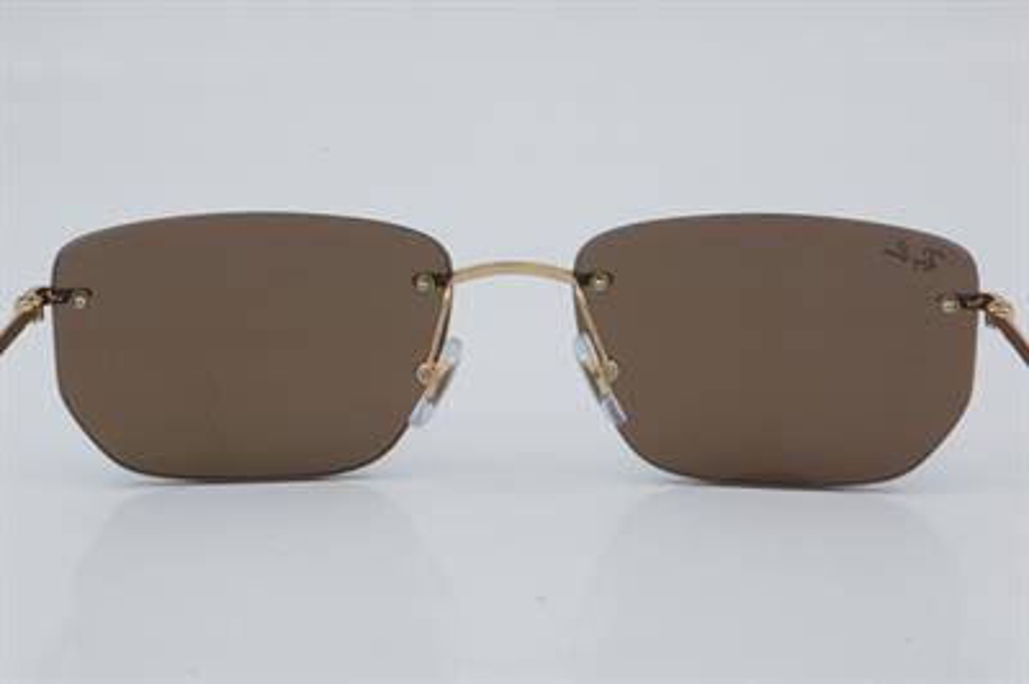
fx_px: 2356
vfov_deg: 16.5
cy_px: 342
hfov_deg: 24.6
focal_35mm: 82
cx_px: 514
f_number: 29
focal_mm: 55
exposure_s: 1/4
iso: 100
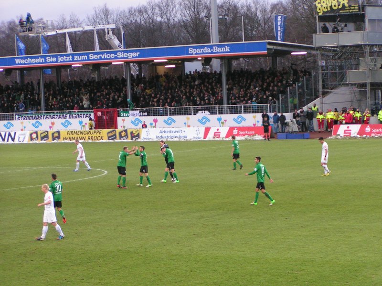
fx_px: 1313
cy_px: 143
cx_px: 191
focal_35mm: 119
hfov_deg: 16.6
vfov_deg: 12.5
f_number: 3.5
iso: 160
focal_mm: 18.2
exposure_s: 1/100
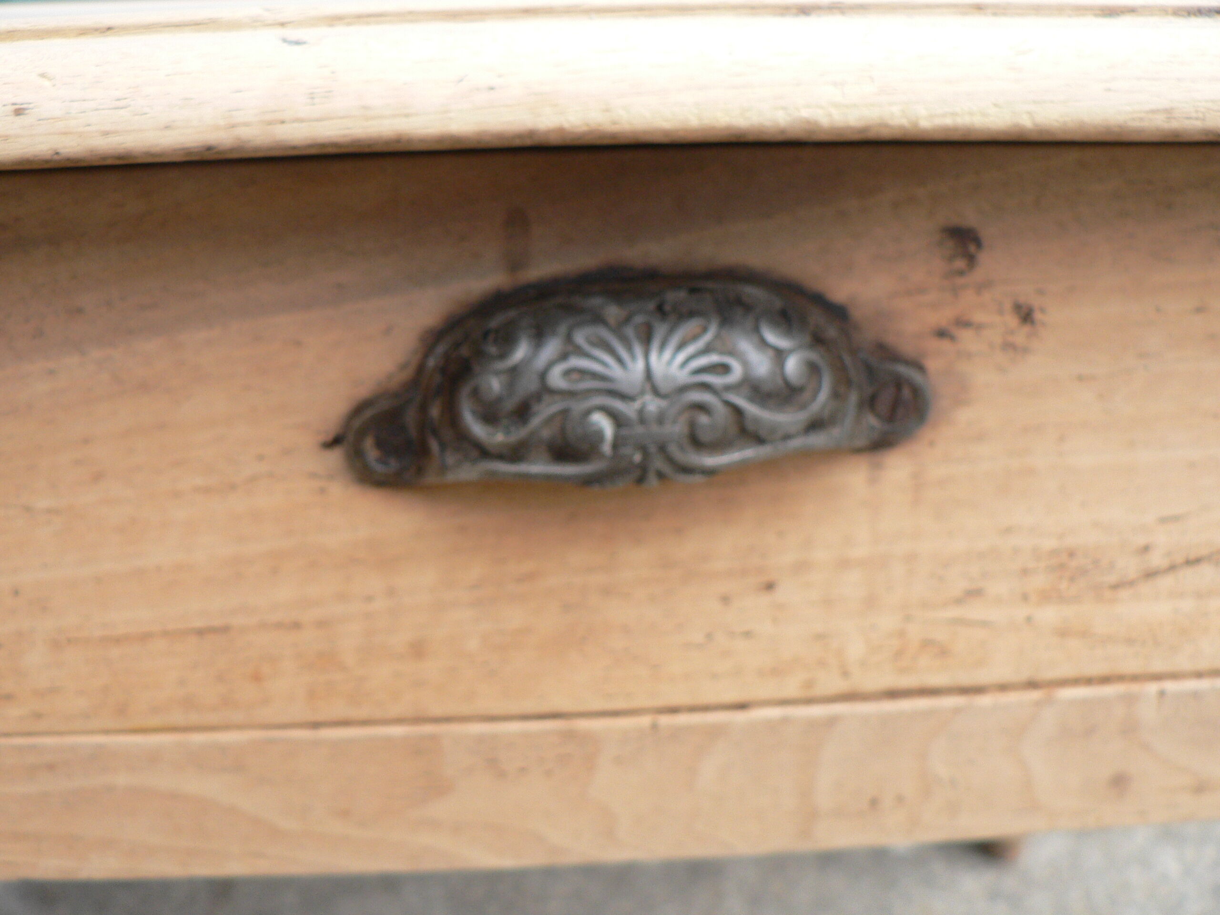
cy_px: 458
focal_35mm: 36
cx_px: 610
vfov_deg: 39.7
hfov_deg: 51.4
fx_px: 1269
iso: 150
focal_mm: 6
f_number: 2.8
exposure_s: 1/30
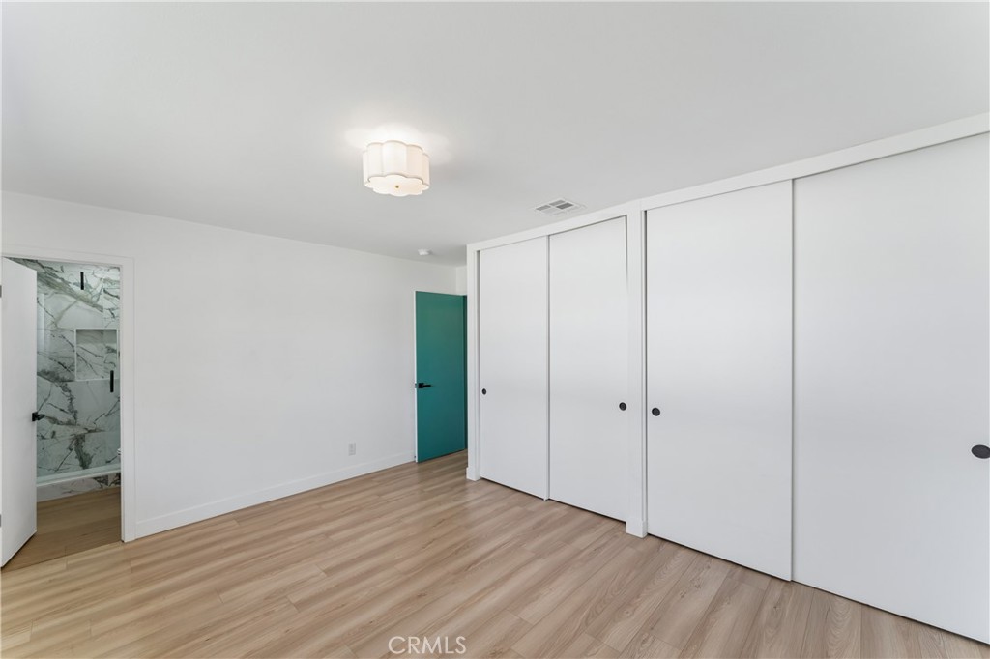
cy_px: 330
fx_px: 385
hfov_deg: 104.3
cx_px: 495
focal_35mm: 14
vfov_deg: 81.2
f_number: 13
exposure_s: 1/1.67
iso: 100
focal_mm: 14
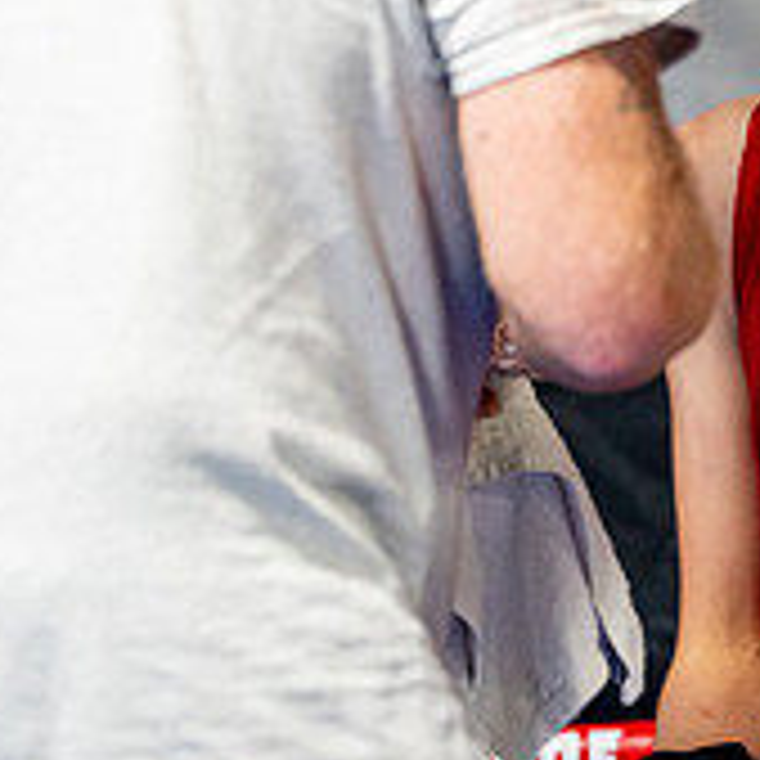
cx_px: 949
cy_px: 250
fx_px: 7849
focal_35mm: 316
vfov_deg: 5.5
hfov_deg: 5.5
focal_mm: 108
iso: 4000
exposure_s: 1/1000
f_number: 2
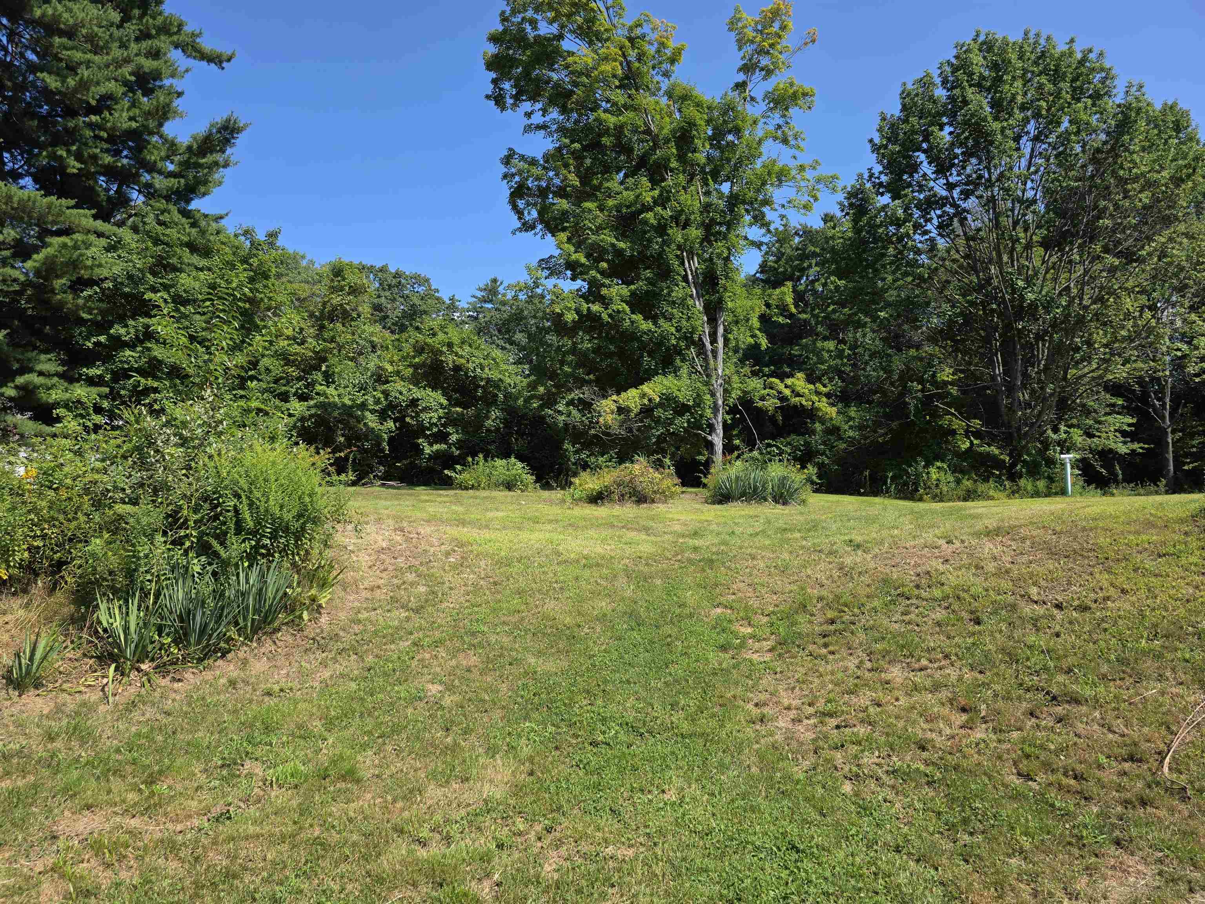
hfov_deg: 73.9
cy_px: 452
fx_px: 801
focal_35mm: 23
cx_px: 602
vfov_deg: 58.9
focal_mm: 6.3
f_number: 1.7
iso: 80
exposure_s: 1/3972
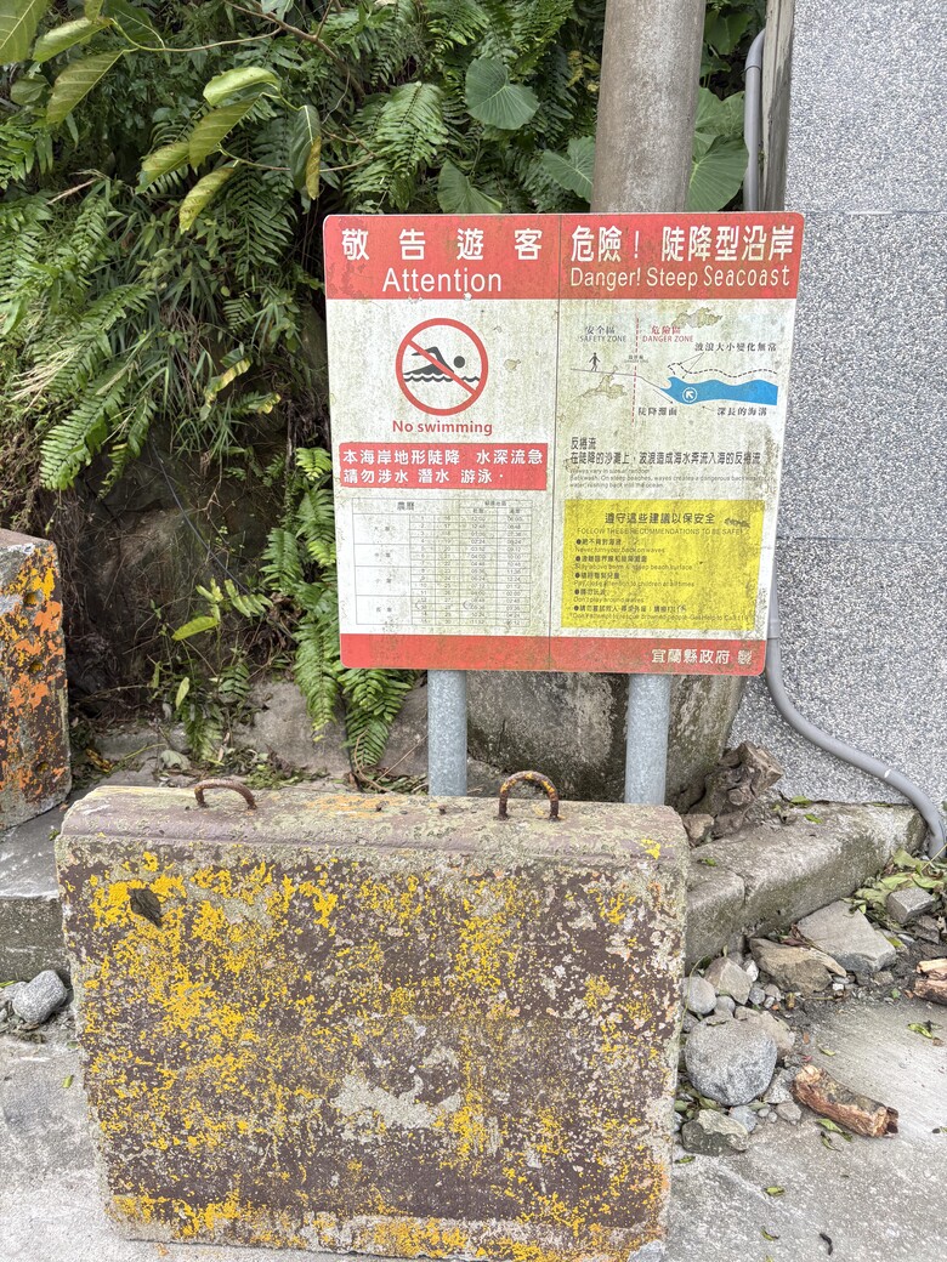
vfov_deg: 67.3
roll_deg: -0.8
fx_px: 948
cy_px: 631
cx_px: 474
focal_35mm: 26
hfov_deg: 53.1
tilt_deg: -12.5
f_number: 1.6
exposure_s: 1/456
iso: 64
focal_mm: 5.96
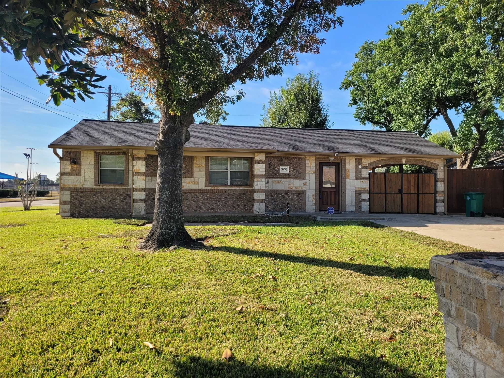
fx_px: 379
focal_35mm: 26
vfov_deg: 53.1
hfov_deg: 67.3
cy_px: 189
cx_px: 252
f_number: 1.8
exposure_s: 1/1410
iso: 40
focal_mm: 5.4
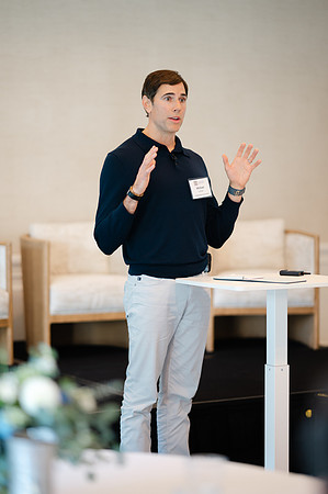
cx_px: 164
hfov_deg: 13.0
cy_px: 247
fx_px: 1438
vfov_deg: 19.5
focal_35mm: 105
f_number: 1.4
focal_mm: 105
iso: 250
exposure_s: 1/125
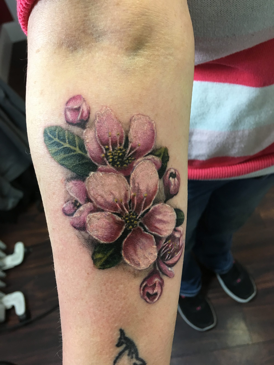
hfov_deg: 48.2
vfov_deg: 61.7
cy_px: 182
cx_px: 137
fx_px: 306
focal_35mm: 29
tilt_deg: -56.7
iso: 100
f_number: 2.2
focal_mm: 4.15
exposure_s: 1/30
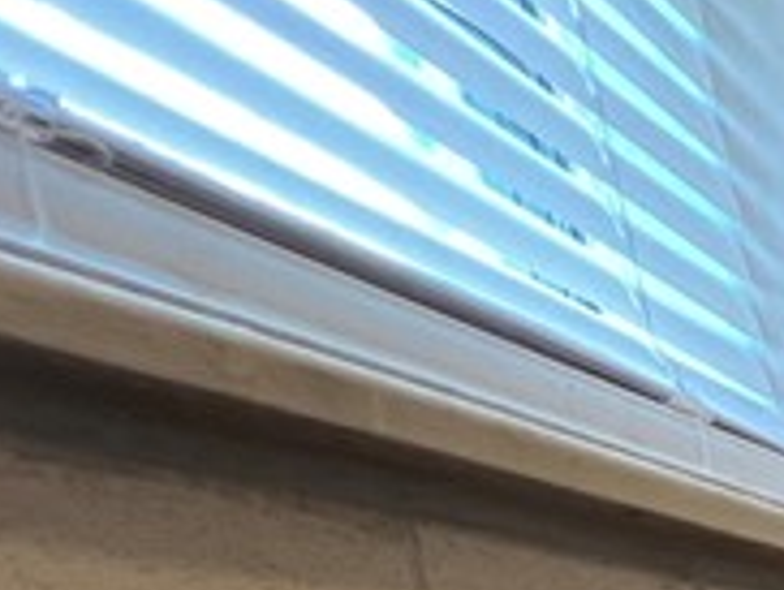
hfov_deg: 15.6
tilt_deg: -17.0
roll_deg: +1.7
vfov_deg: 15.1
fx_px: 1656
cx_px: 1826
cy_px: 1279
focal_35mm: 73
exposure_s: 1/60
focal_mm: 1.57
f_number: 1.8
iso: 160
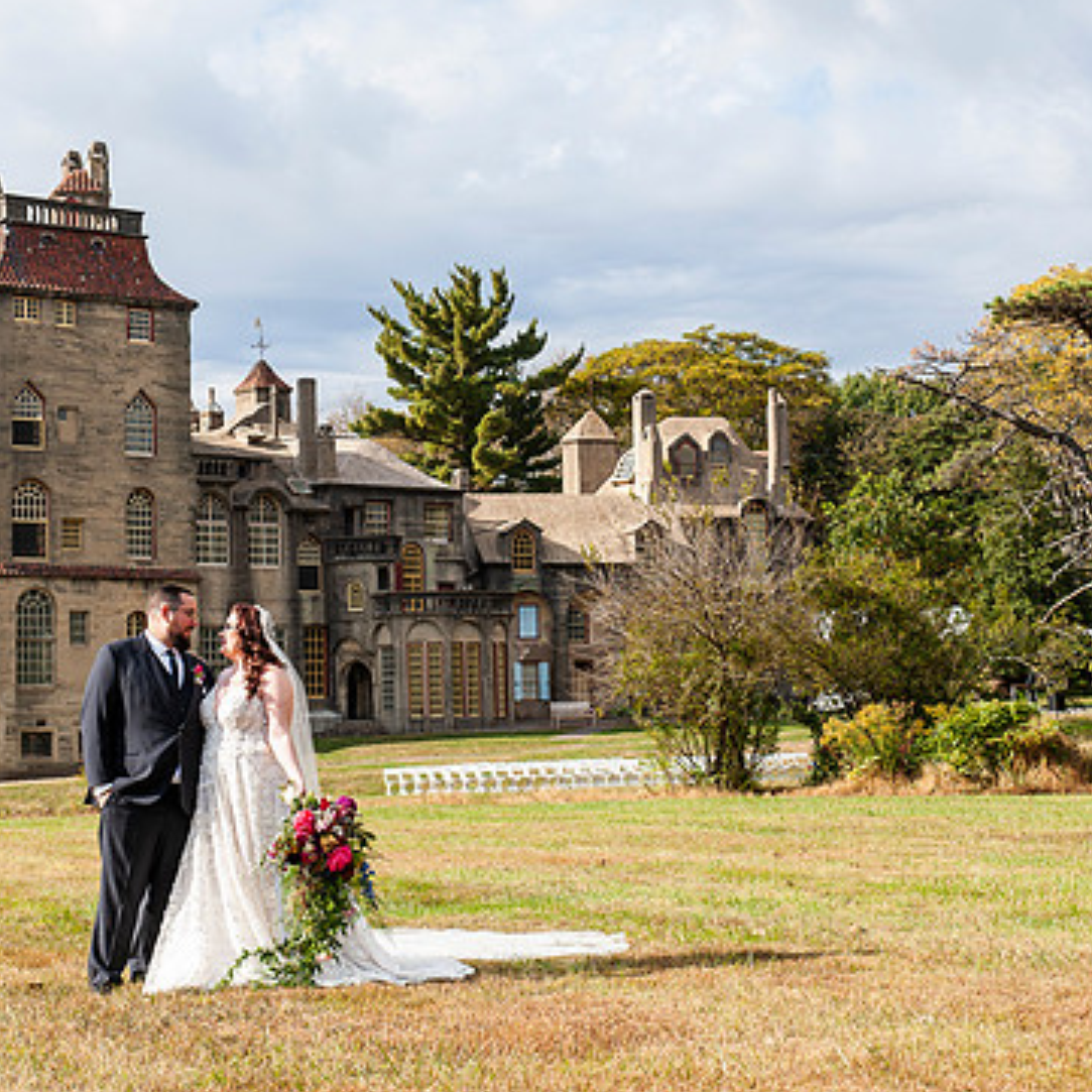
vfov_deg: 23.1
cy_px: 544
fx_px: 2677
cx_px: 460
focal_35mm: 75
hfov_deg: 23.0
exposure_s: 1/640
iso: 200
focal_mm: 55
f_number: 5.6
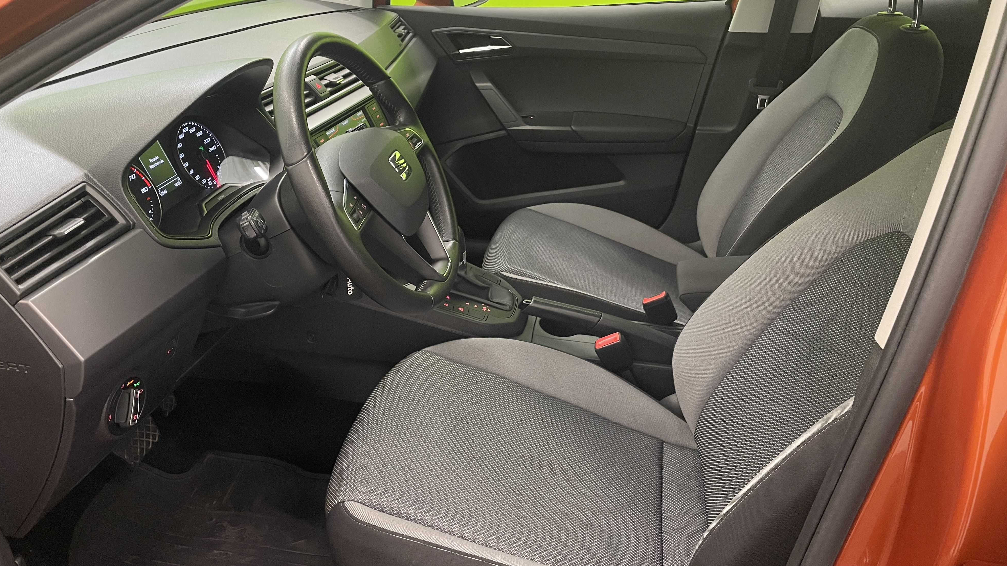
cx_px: 492
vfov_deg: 40.2
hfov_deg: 66.1
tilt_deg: -25.7
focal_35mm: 29
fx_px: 774
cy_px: 272
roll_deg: +1.0
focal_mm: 4.2
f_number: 1.6
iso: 100
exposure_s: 1/50
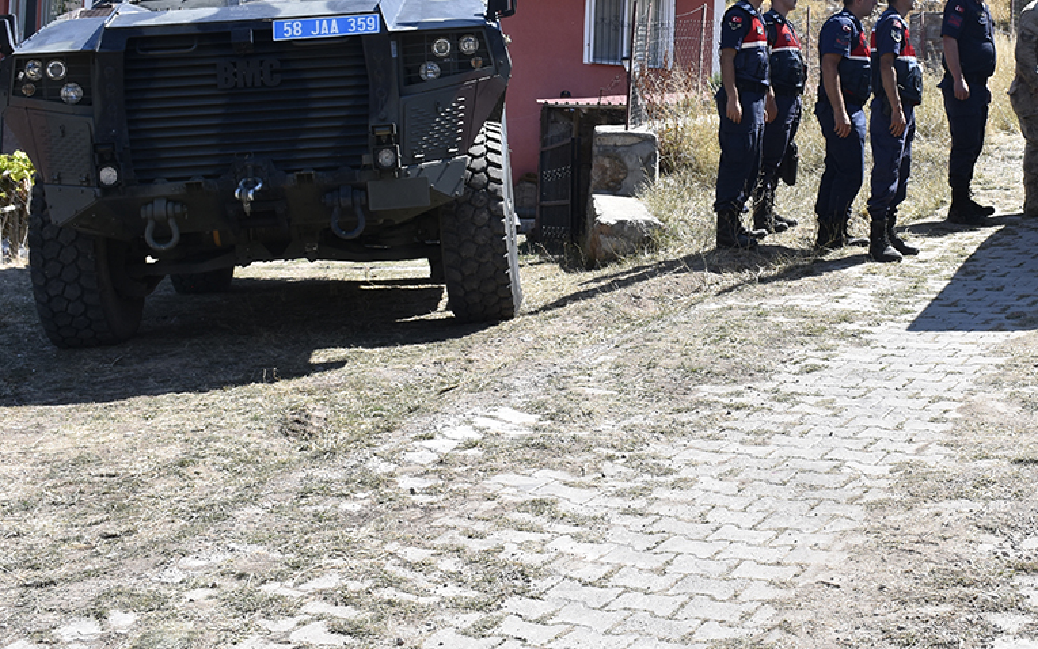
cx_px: 699
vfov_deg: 21.7
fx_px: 1665
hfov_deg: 34.3
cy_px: 100
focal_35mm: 59
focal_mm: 23
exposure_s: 1/500
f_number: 8
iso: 250
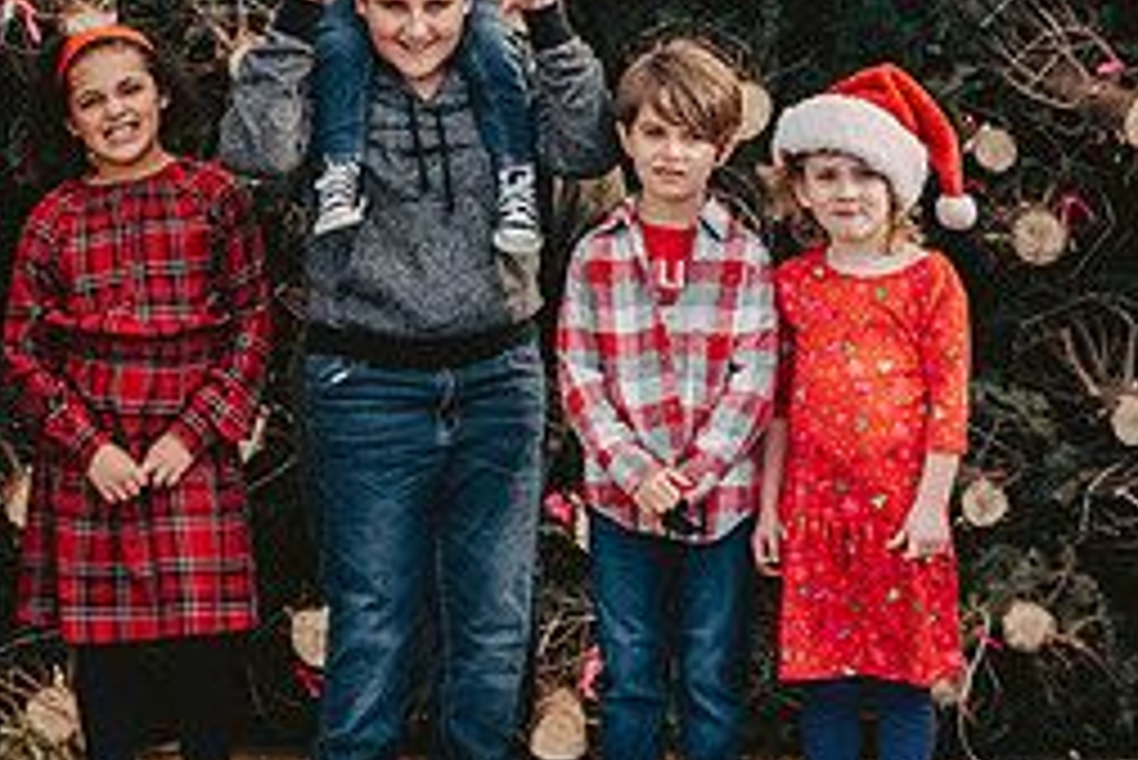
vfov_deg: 5.5
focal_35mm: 252
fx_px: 7970
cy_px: 151
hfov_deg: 8.2
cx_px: 436
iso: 800
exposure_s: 1/800
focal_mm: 110
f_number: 4.5
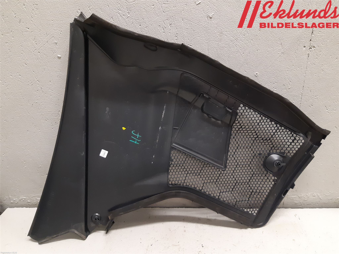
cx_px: 170
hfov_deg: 67.3
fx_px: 255
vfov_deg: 53.1
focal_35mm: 26
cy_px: 127
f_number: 1.7
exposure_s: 1/33
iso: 250
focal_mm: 3.93
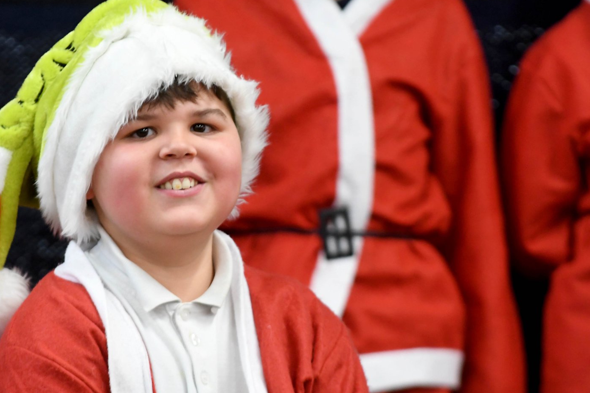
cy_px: 209
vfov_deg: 3.1
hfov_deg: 4.7
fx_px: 7242
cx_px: 257
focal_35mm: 442
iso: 2000
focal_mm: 200
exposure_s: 1/125
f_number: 5.6
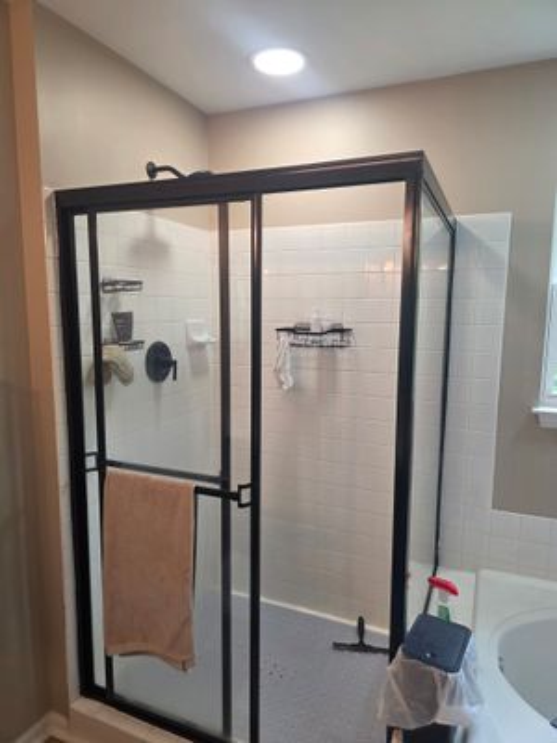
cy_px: 372
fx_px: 493
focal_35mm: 23
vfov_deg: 73.9
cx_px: 278
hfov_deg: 58.9
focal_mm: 6.3
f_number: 1.7
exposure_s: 1/120
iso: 125
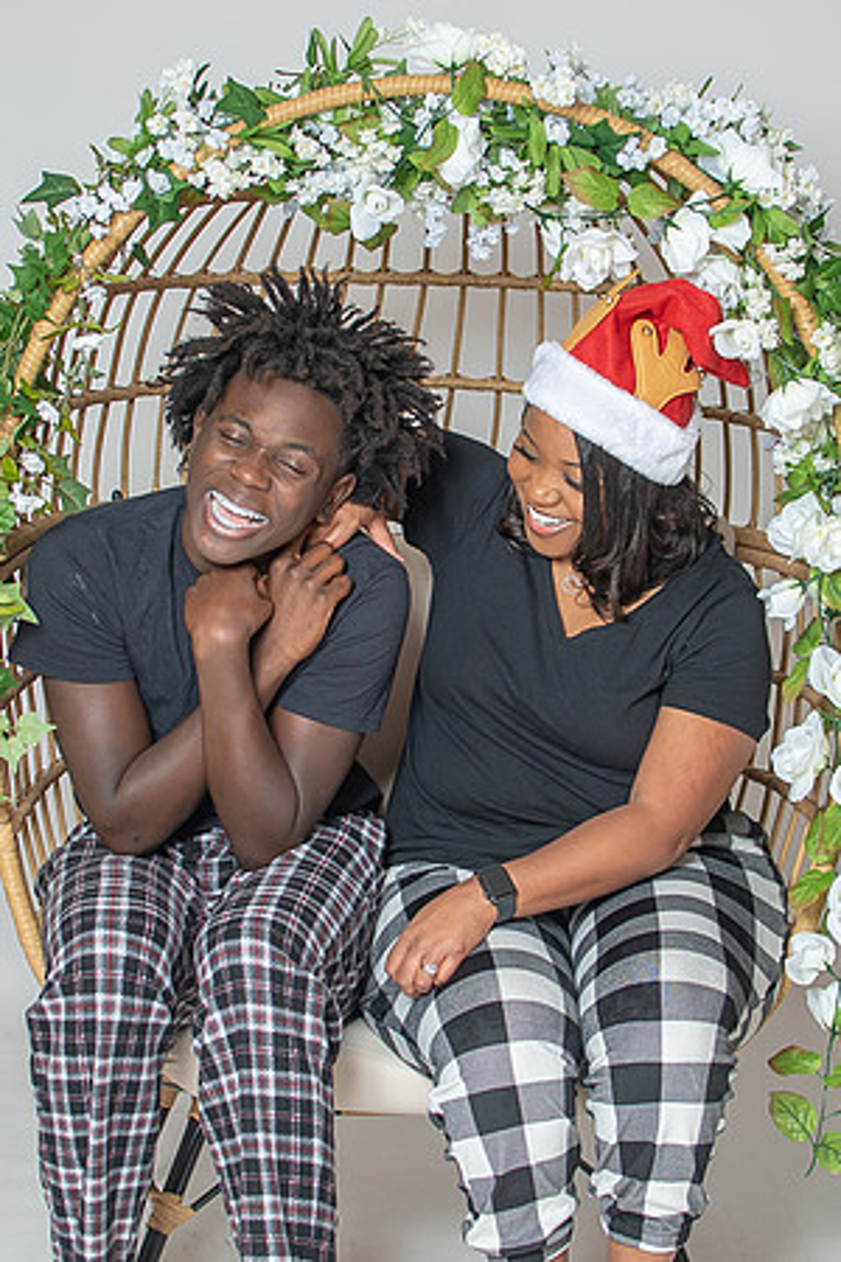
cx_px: 451
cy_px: 576
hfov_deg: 16.1
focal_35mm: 85
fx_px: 2970
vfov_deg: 24.0
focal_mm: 35
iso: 100
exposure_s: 1/250
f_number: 3.2
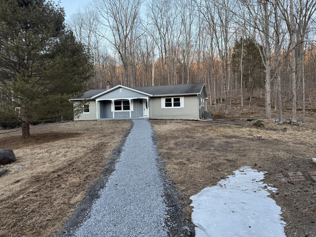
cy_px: 118
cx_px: 158
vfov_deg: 56.8
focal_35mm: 24
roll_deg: +1.8
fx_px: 219
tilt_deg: -1.0
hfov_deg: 71.6
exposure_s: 1/243
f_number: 1.78
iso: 125
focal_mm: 6.76
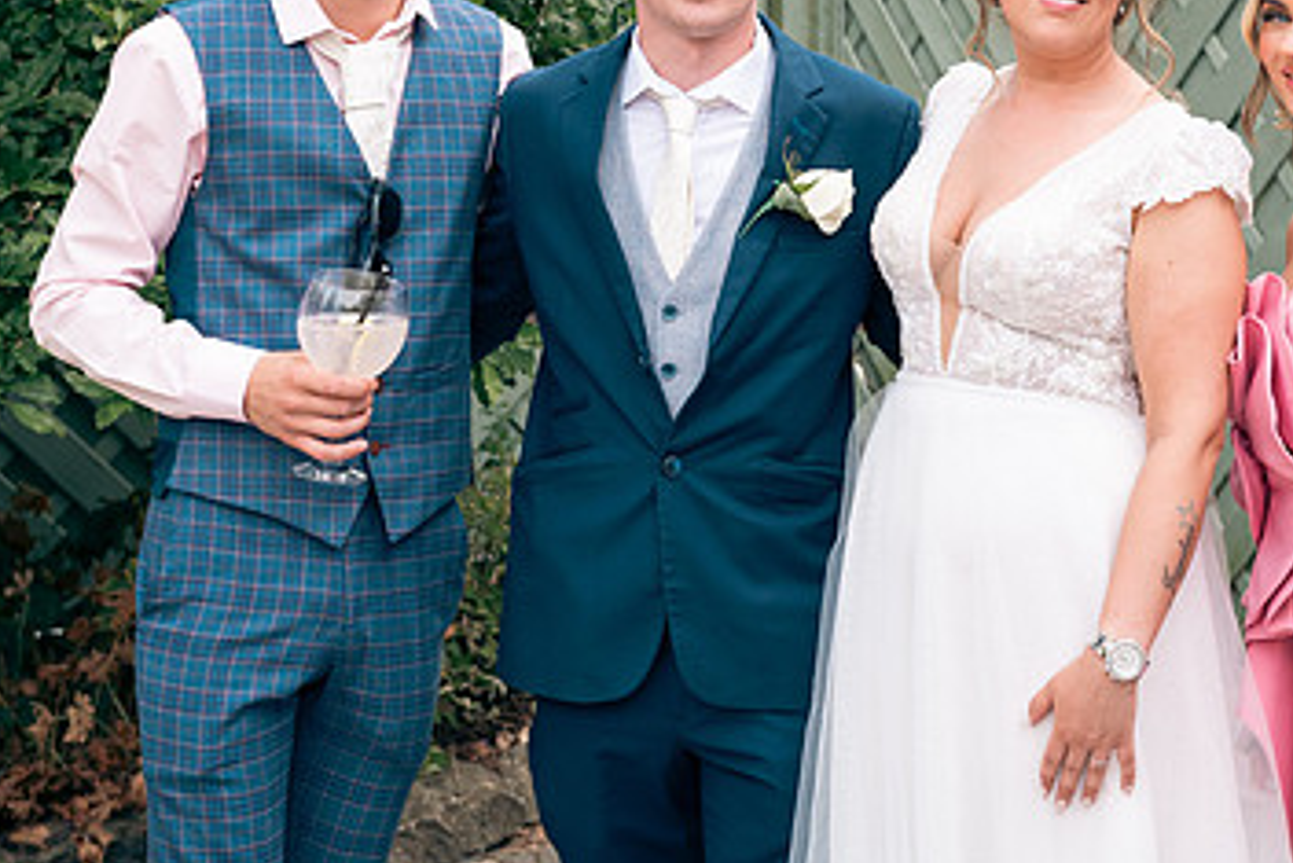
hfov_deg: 20.5
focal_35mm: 99
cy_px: 178
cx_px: 948
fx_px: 3557
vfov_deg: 13.8
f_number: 6.3
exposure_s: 1/160
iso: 160
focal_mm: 60
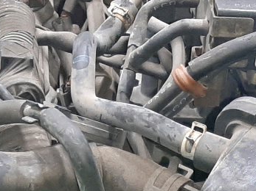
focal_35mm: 108
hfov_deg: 18.2
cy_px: 395
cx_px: 159
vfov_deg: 12.0
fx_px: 798
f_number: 1.7
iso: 192
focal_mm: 3.93
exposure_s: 1/25
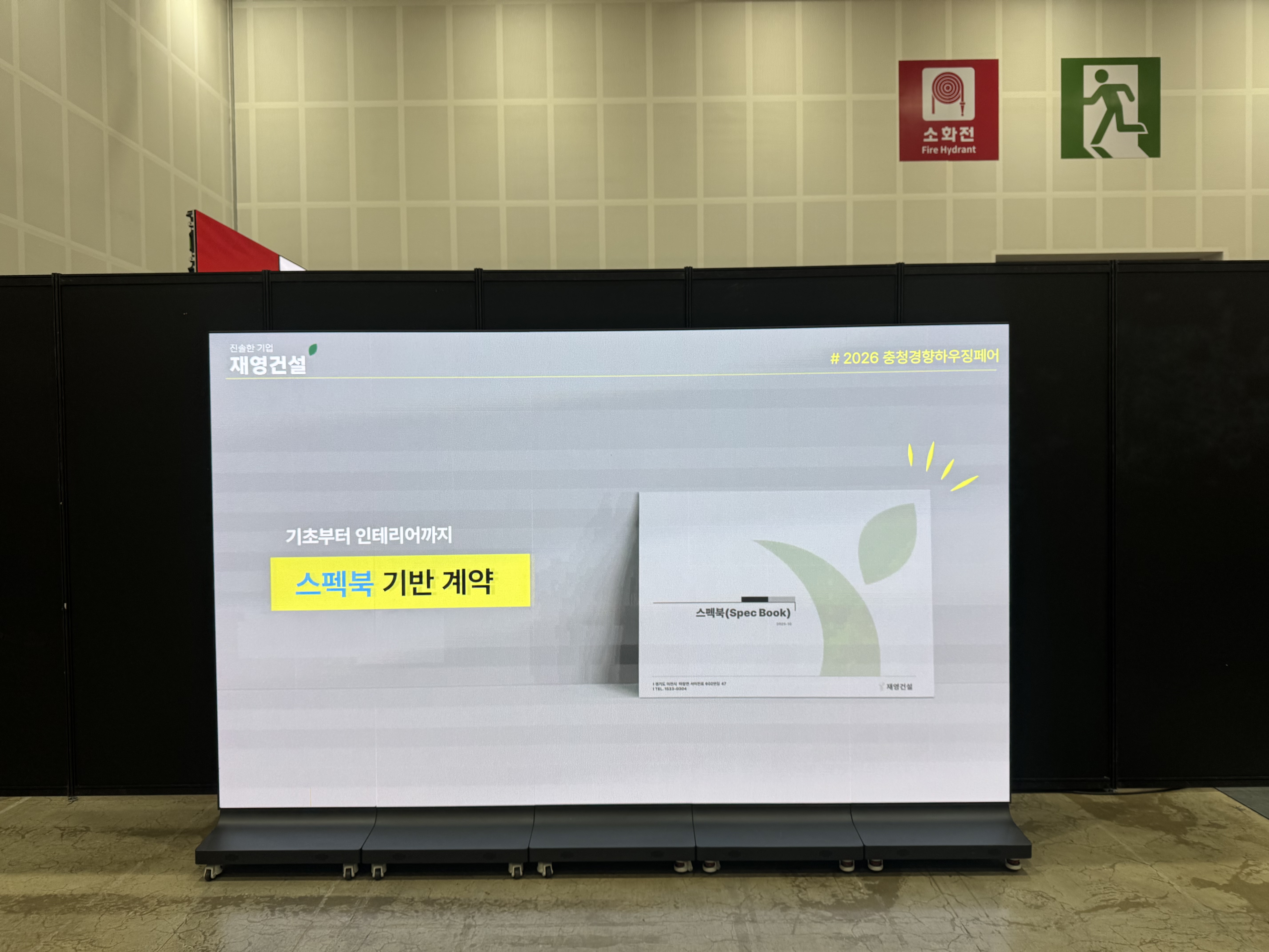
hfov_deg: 71.6
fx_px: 880
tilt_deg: -0.9
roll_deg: +1.0
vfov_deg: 56.8
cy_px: 476
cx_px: 634
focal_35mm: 24
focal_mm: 6.76
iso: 64
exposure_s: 1/160
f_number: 1.78
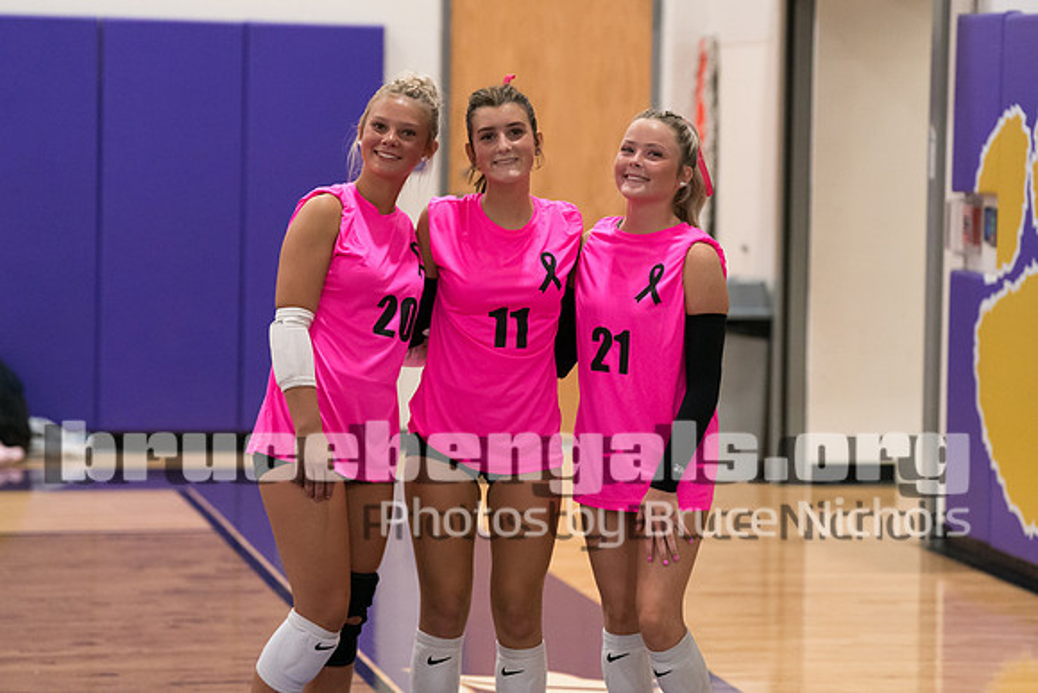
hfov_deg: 16.0
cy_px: 301
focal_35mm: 128
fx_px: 3684
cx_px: 519
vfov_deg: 10.7
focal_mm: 113
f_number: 2.8
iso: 5000
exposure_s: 1/1000
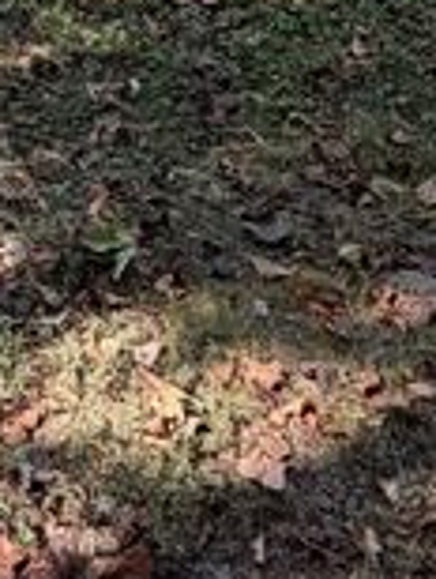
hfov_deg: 14.8
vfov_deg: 16.6
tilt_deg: -4.3
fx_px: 1558
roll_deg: +0.1
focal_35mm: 93
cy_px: -538
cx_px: -210
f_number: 2.2
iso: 64
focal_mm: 2.22
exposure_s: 1/502
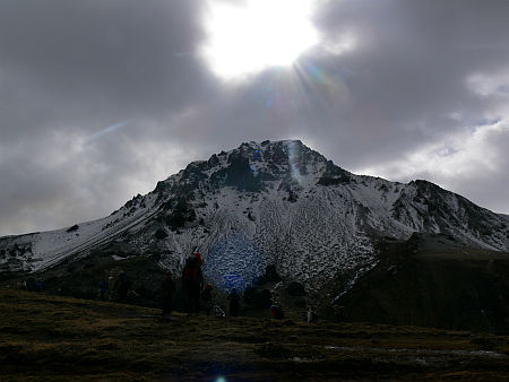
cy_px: 191
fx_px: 515
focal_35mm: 35
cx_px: 254
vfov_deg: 40.7
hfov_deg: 52.6
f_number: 8
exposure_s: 1/800
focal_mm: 7.4
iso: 80
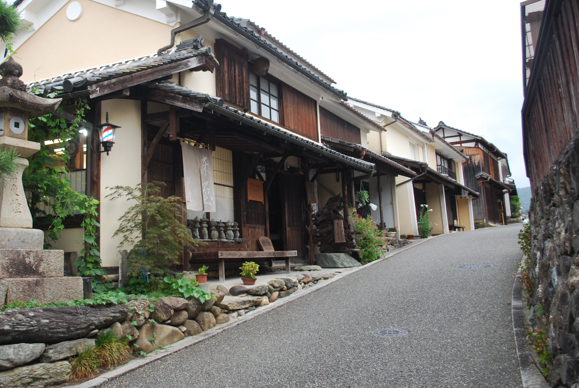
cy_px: 140
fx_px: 628
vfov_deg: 34.1
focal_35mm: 39
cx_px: 218
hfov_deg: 49.0
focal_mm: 20
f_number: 3.8
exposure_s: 1/25
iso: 400
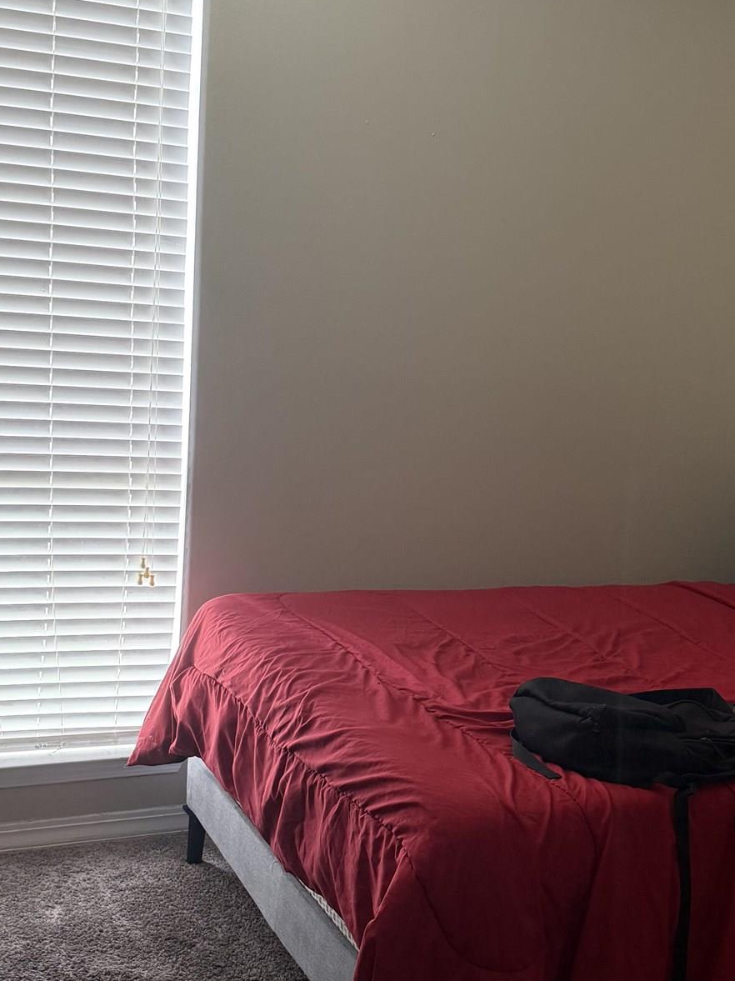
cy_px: 563
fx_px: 1331
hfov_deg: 30.9
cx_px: 393
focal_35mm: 47
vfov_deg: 40.3
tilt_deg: -11.5
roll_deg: -3.9
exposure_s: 1/60
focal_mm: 6.76
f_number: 1.78
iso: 320
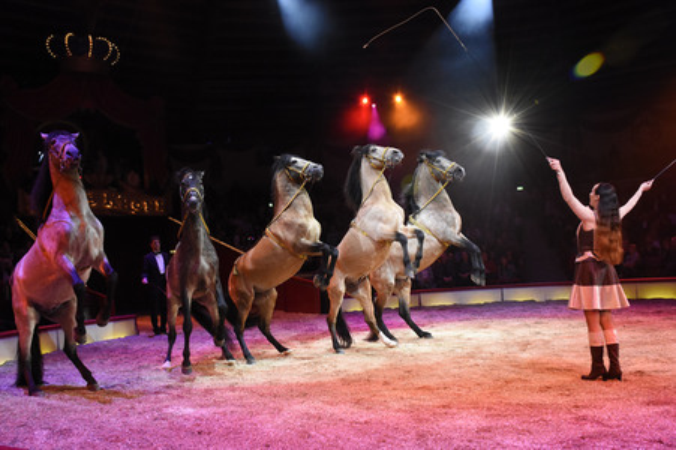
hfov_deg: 62.0
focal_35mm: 30
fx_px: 563
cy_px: 225
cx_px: 338
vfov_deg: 43.5
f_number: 6.3
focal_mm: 20
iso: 4000
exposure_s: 1/160
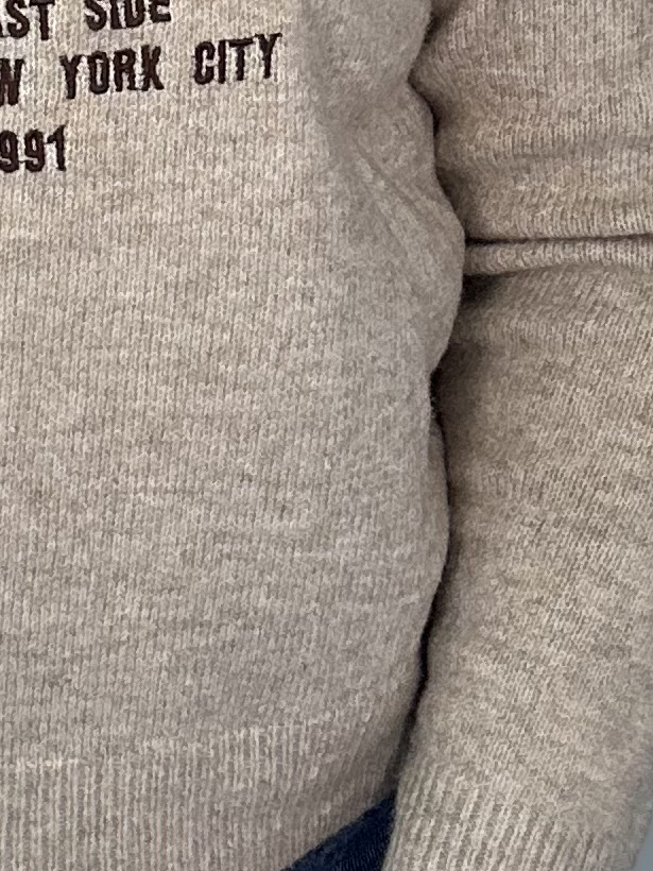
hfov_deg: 12.8
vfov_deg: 16.5
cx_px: -113
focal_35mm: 113
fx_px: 2842
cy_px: -264
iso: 40
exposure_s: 1/121
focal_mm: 2.69
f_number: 1.9
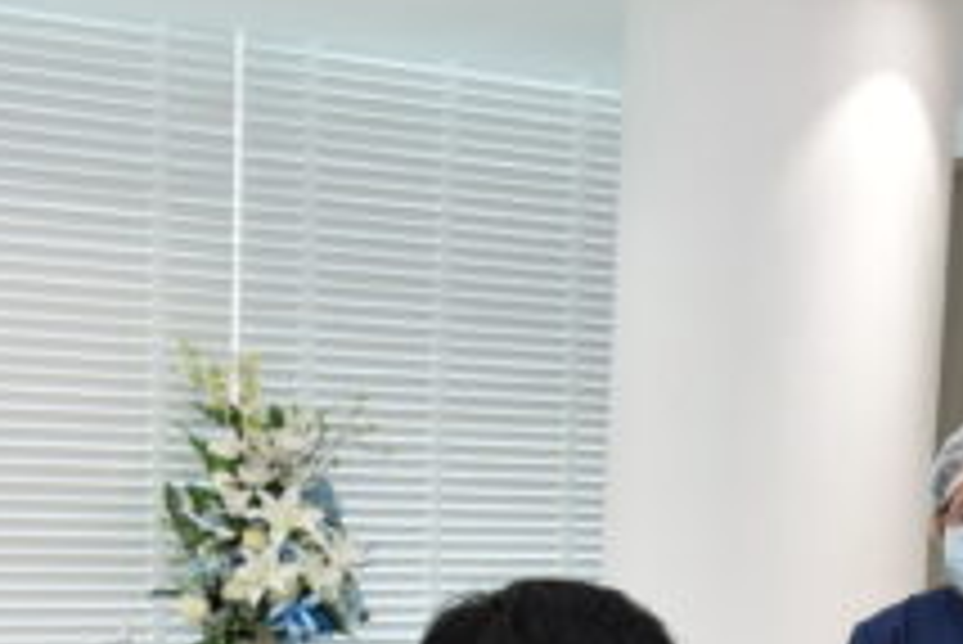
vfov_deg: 14.9
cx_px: 693
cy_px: 916
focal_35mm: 86
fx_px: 2302
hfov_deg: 23.4
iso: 640
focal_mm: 24
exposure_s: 1/100
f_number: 5.6
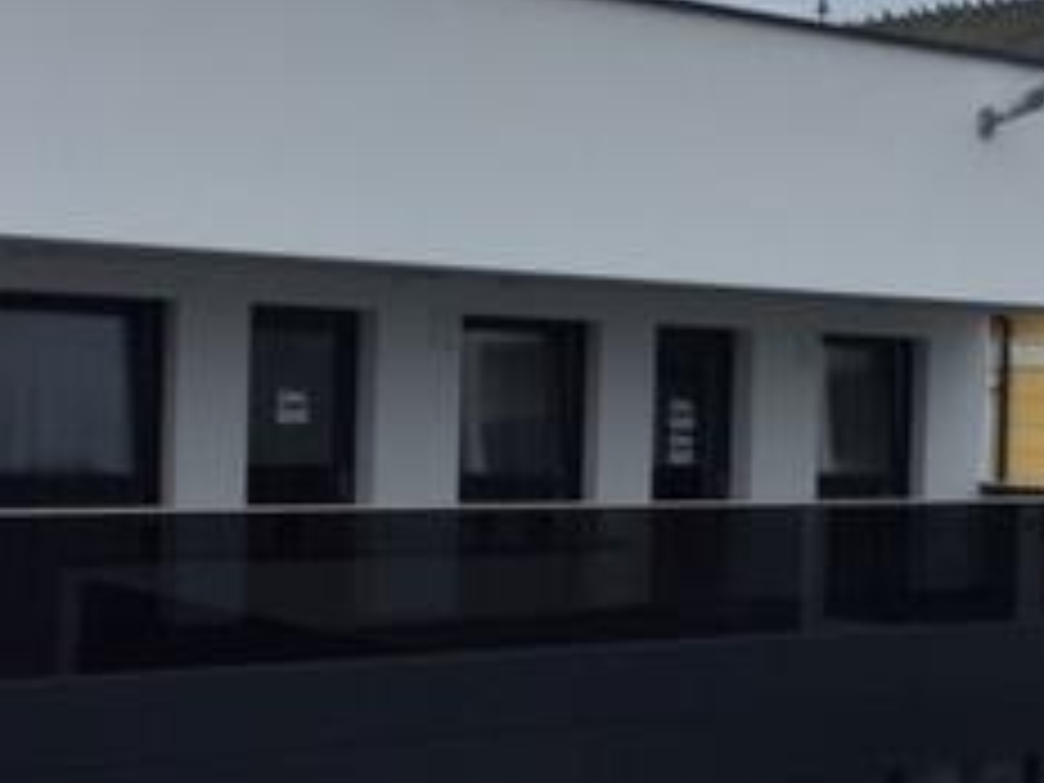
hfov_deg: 24.4
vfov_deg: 18.4
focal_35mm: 80
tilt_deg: -0.6
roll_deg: -3.2
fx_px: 2413
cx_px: 608
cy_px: 423
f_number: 2.2
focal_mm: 4.15
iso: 32
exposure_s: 1/791
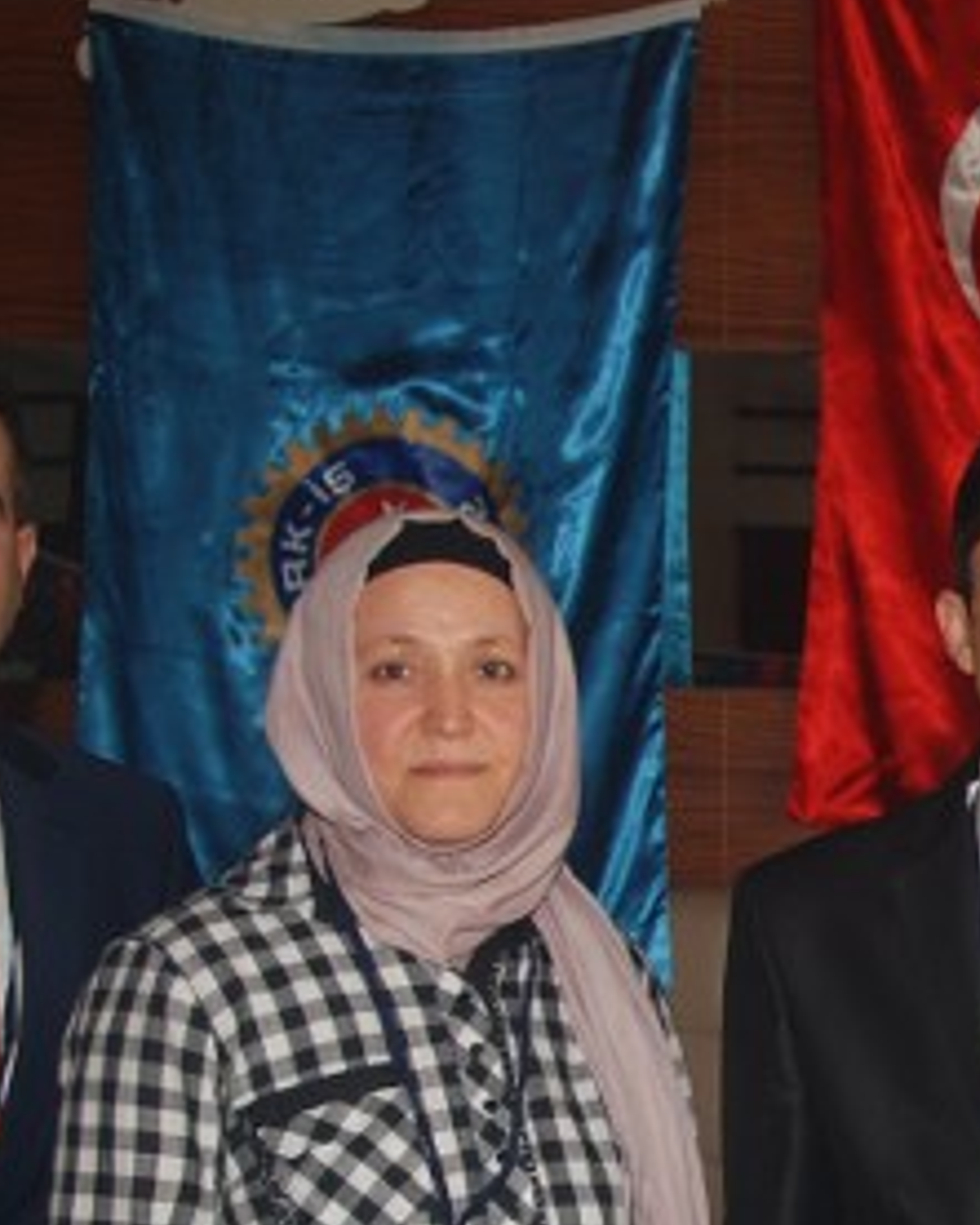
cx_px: 1188
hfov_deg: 16.4
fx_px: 3261
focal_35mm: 90
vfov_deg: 20.7
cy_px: 1154
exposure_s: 1/60
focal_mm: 22
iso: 200
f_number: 4
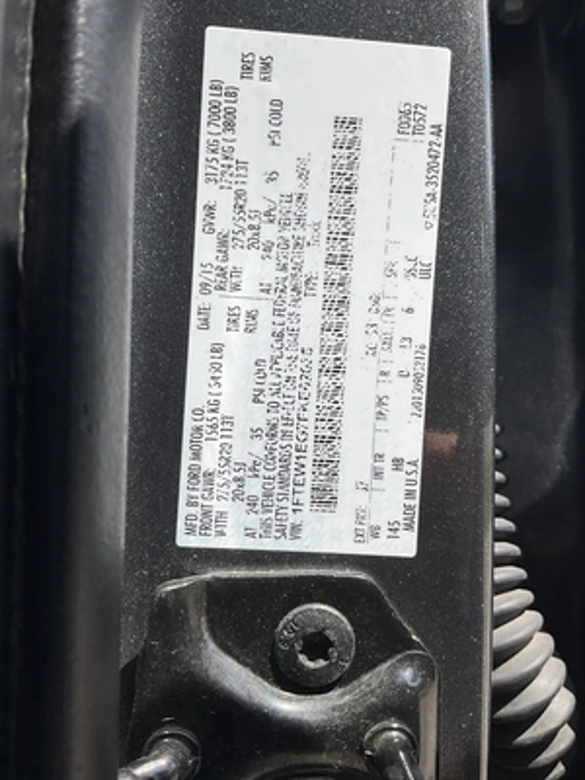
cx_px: 292
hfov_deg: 48.2
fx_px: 653
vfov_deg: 61.7
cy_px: 390
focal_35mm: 29
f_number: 1.8
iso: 25
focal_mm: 3
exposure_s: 1/1534
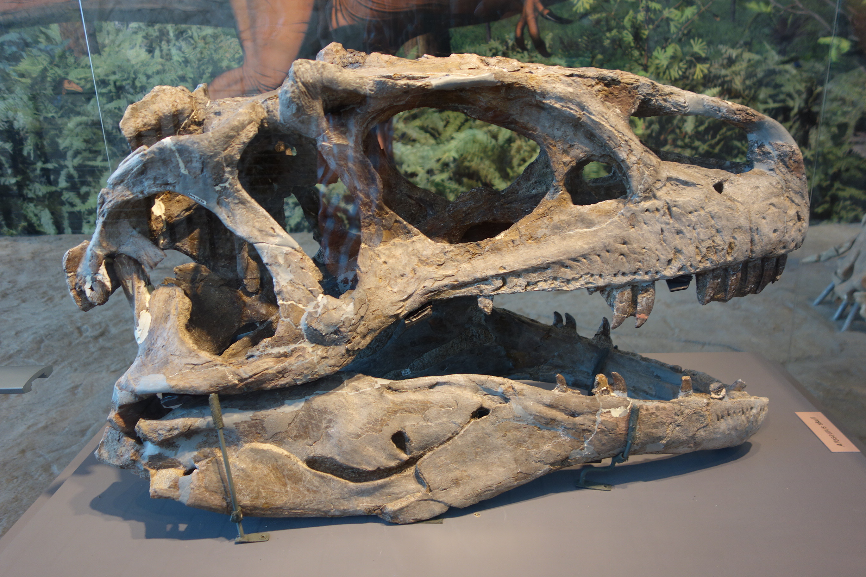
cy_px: 288
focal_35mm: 29
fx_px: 698
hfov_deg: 63.7
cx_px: 433
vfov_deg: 45.0
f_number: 2
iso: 125
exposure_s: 1/40
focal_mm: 10.91
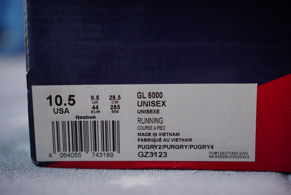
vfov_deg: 37.9
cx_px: 146
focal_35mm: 35
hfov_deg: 54.4
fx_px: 283
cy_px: 98
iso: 200
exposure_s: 1/40
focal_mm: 35
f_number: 2.8
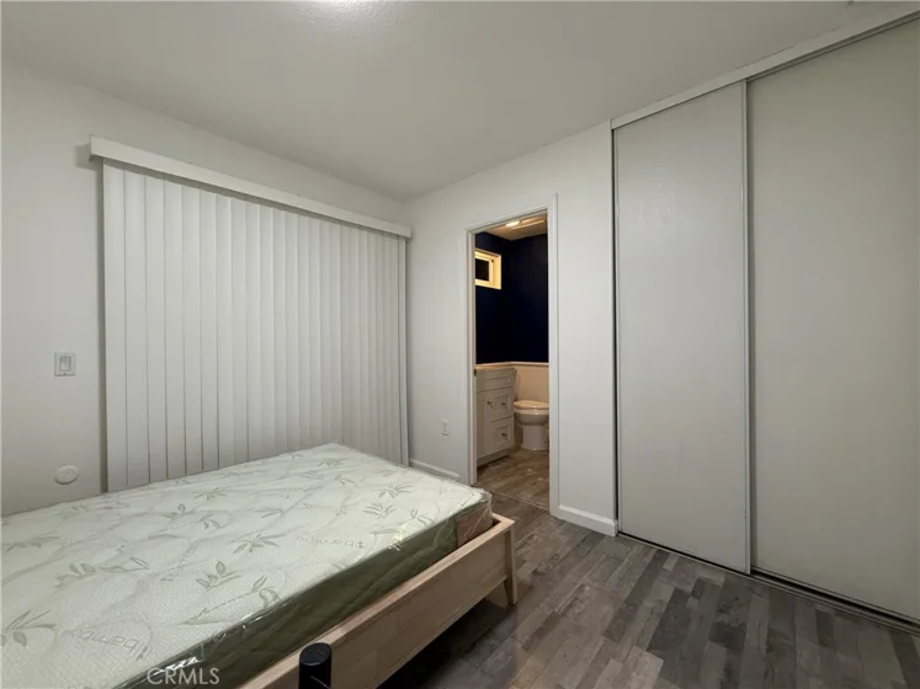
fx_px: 372
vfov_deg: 85.7
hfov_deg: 102.1
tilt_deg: +0.3
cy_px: 344
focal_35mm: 14
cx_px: 460
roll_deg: +0.9
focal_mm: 2.22
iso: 320
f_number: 2.2
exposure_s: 1/120
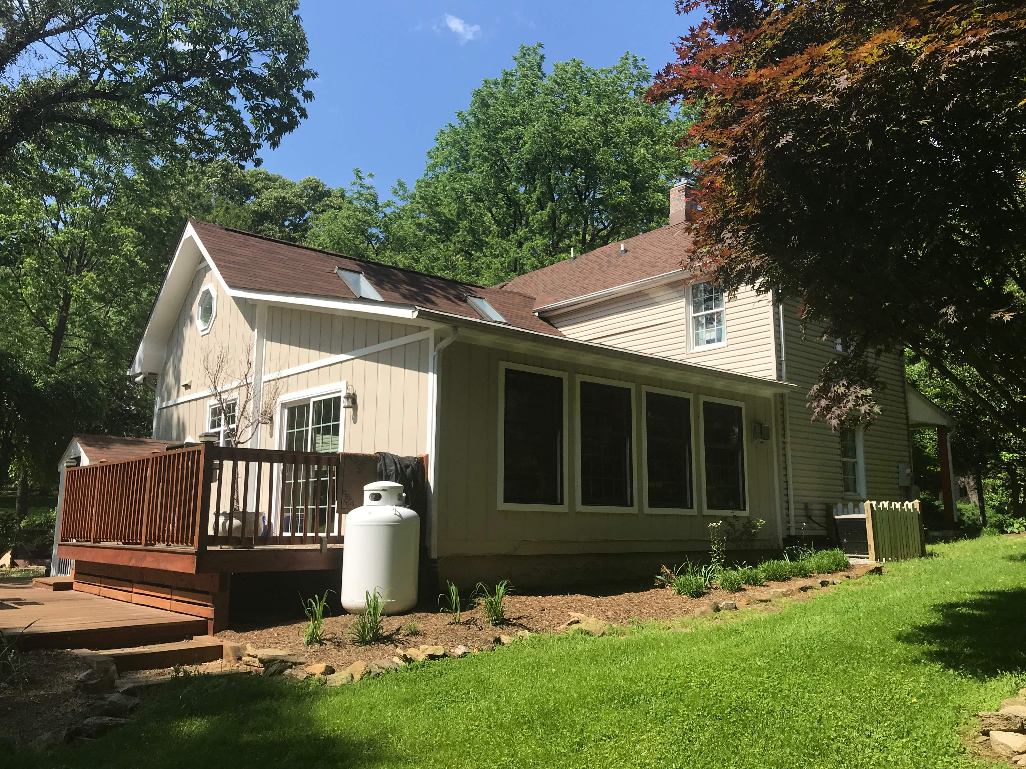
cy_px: 384
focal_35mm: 28
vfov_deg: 49.7
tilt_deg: +8.8
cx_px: 513
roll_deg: +0.2
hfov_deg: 63.4
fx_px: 830
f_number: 1.8
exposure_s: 1/1880
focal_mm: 3.99
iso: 20
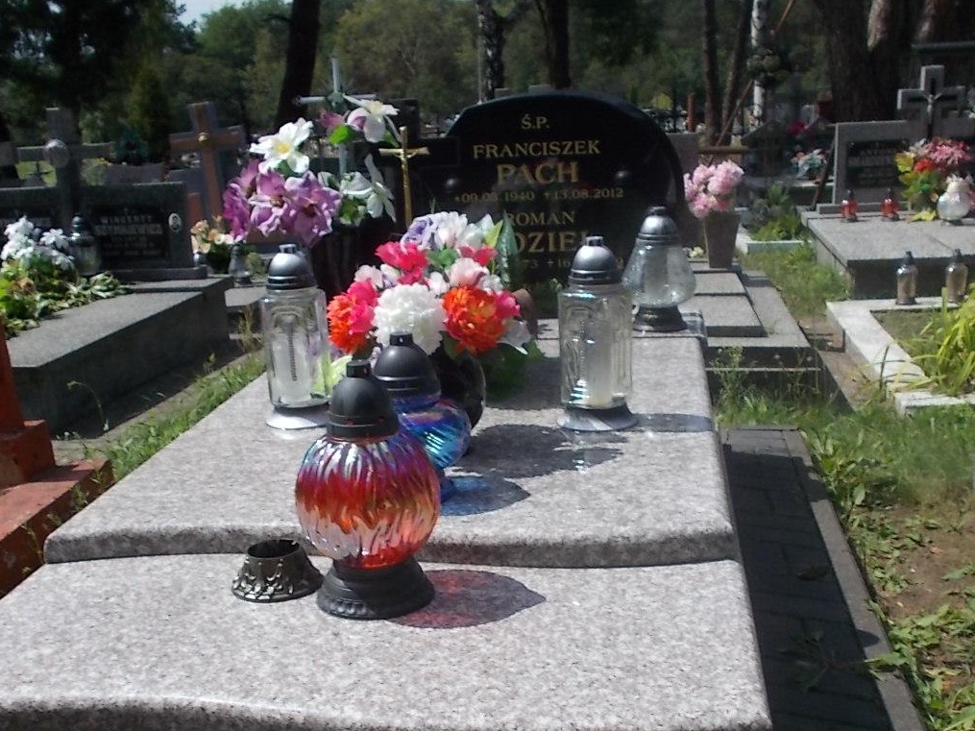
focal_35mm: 41
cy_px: 450
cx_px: 479
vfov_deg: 35.0
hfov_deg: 45.8
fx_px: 1155
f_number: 8
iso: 80
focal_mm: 4.6
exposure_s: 1/250
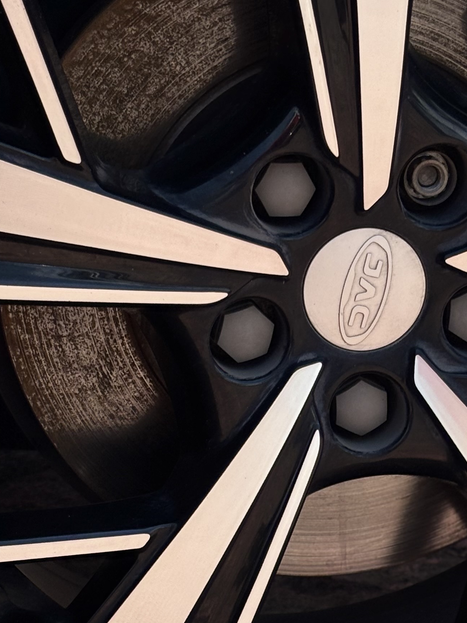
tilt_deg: -13.9
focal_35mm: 121
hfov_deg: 12.2
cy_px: 409
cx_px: 326
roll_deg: +1.0
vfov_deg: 16.2
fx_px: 2176
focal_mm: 5.96
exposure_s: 1/2933
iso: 32
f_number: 1.6
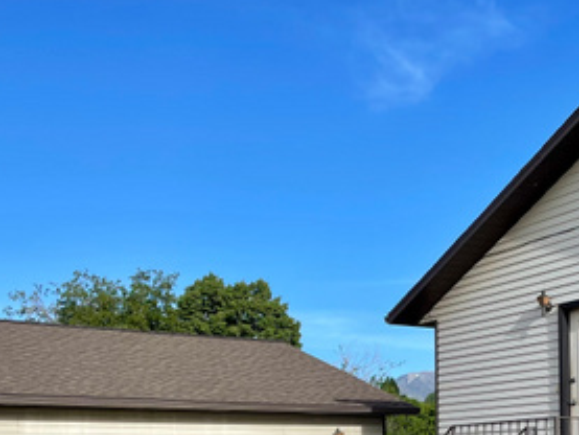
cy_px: 458
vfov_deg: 23.2
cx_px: 474
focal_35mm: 60
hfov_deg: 31.2
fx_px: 1004
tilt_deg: +1.5
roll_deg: +0.8
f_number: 1.6
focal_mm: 4.2
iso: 32
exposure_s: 1/2451
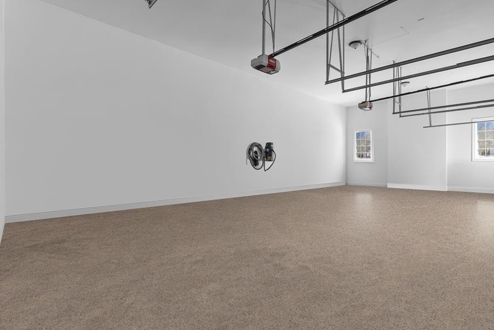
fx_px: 255
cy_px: 164
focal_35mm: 19
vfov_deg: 65.8
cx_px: 272
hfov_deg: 87.9
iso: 400
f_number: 8
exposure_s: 1/3
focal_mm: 16.5
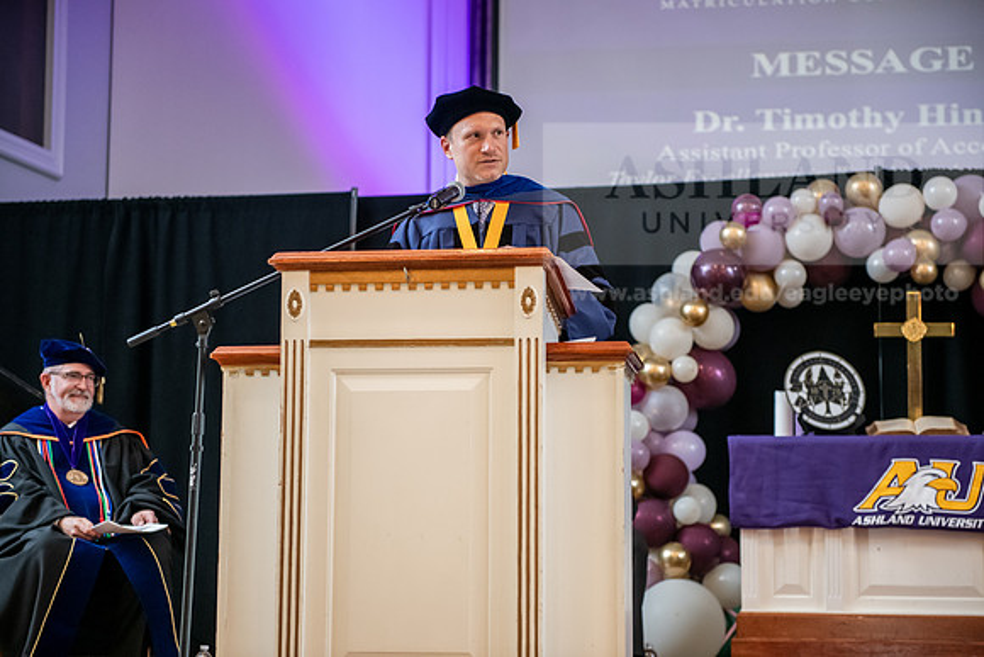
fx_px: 1914
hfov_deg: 28.8
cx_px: 492
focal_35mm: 70
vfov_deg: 19.5
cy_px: 328
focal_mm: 70
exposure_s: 1/160
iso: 2500
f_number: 3.2
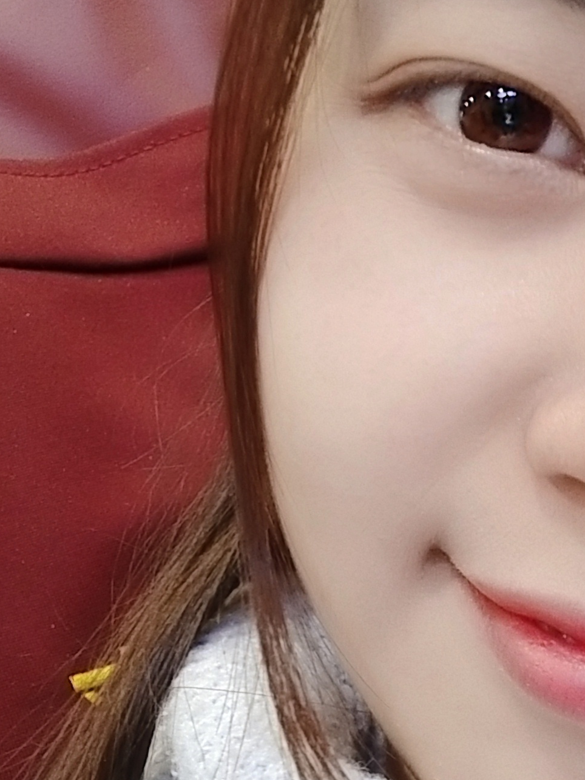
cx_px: 698
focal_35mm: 91
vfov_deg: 21.3
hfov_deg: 15.6
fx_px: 2050
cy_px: 620
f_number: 2
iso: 381
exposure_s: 1/33.3
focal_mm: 3.87
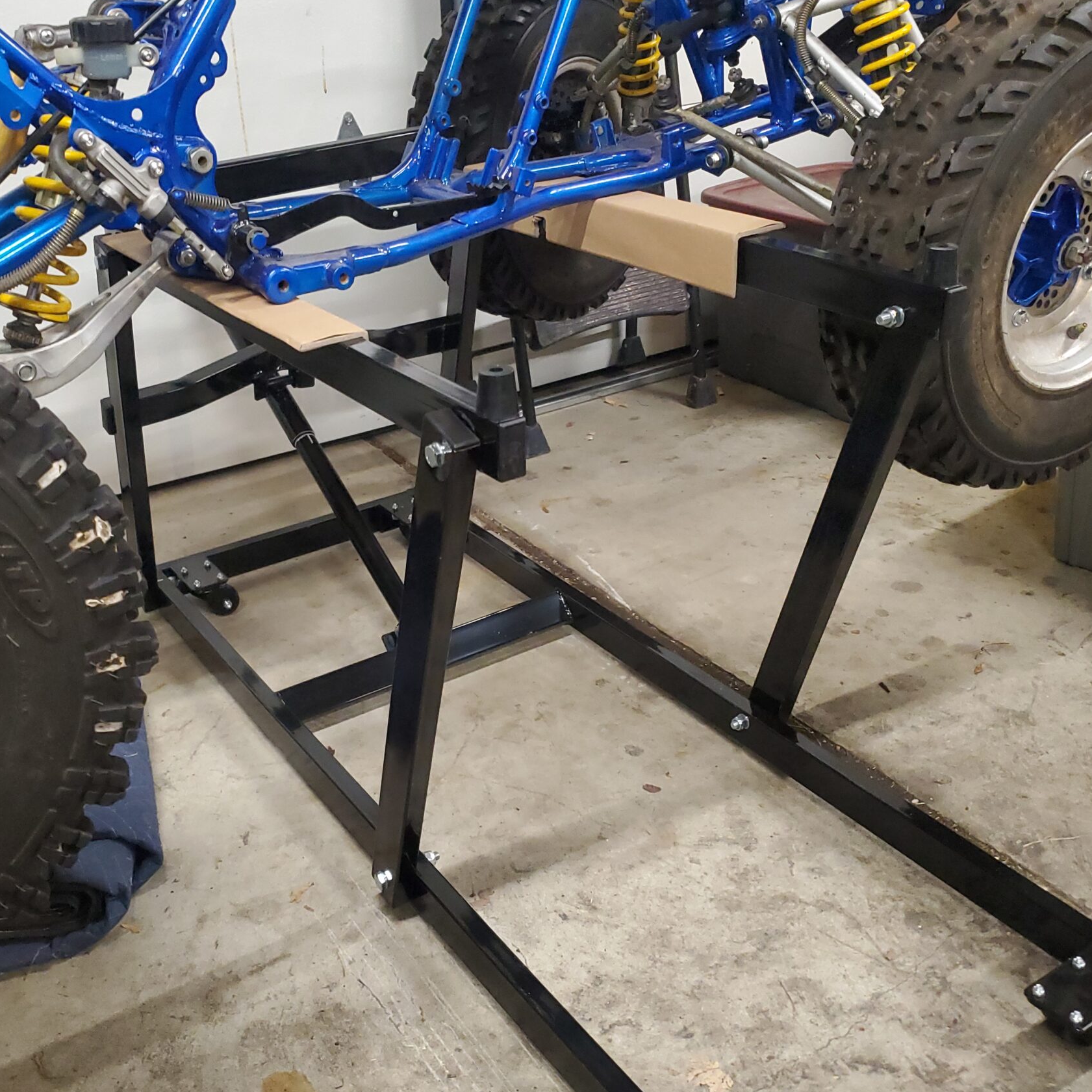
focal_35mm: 35
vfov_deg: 47.2
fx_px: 1249
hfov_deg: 47.0
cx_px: 455
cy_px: 586
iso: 370
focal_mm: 4.3
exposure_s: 1/30
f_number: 1.5
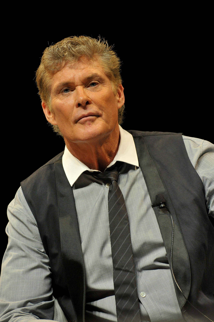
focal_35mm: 200
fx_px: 1786
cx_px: 107
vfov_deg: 10.3
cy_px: 161
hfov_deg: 6.9
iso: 2500
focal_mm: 200
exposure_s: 1/200
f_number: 7.1
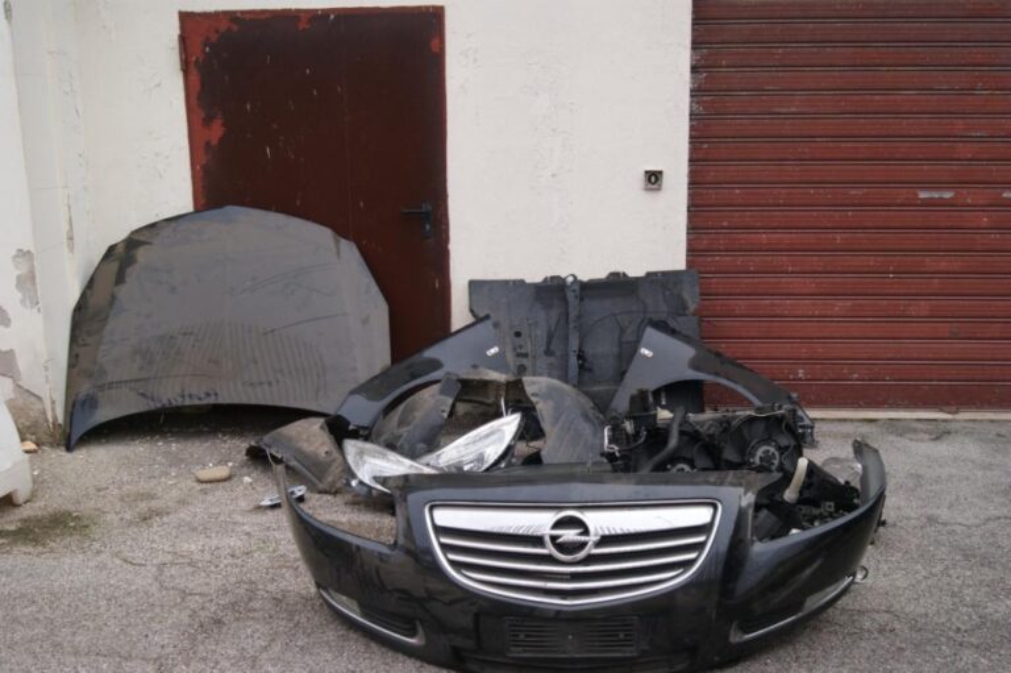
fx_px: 1010
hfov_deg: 53.2
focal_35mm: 36
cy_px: 336
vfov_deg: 36.8
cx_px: 506
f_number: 8
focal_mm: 24
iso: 100
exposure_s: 1/80
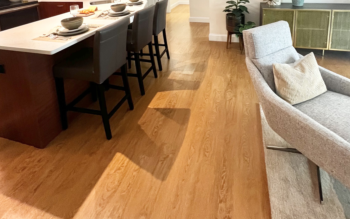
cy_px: 0
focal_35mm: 20
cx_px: 182
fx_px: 191
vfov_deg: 48.9
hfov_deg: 85.0
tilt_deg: -9.6
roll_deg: +3.1
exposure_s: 1/60
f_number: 1.8
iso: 250
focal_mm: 1.57
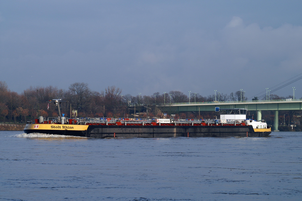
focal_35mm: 165
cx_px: 151
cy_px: 100
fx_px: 1383
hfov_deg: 12.5
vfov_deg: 8.3
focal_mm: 110
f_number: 11
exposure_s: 1/160
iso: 100
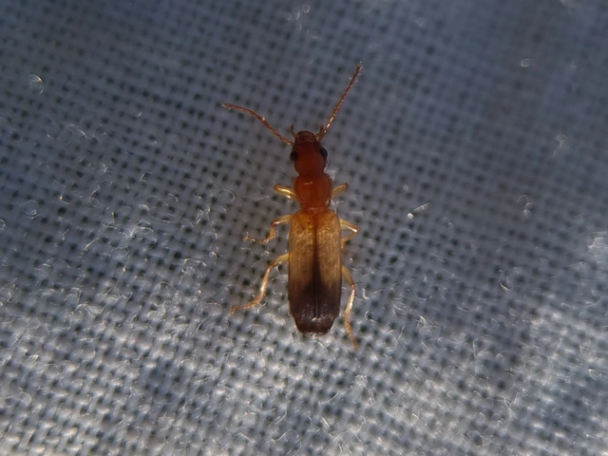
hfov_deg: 67.3
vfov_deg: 53.1
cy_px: 228
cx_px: 304
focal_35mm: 26
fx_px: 457
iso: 50
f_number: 1.8
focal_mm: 5.4
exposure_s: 1/1667
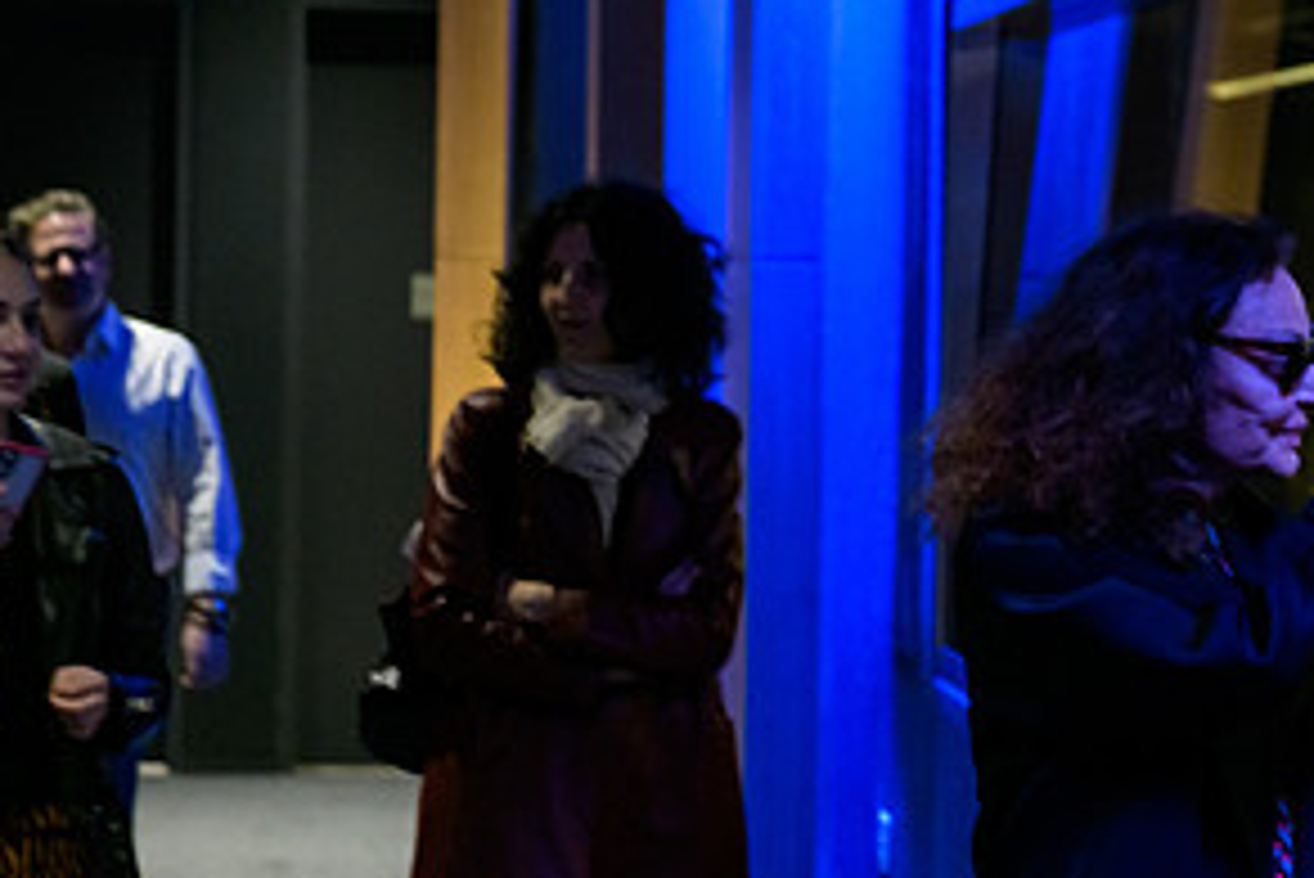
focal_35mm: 123
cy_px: 412
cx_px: 1174
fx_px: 4492
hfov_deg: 16.4
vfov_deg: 11.2
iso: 1600
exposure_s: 1/125
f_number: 3.2
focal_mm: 62
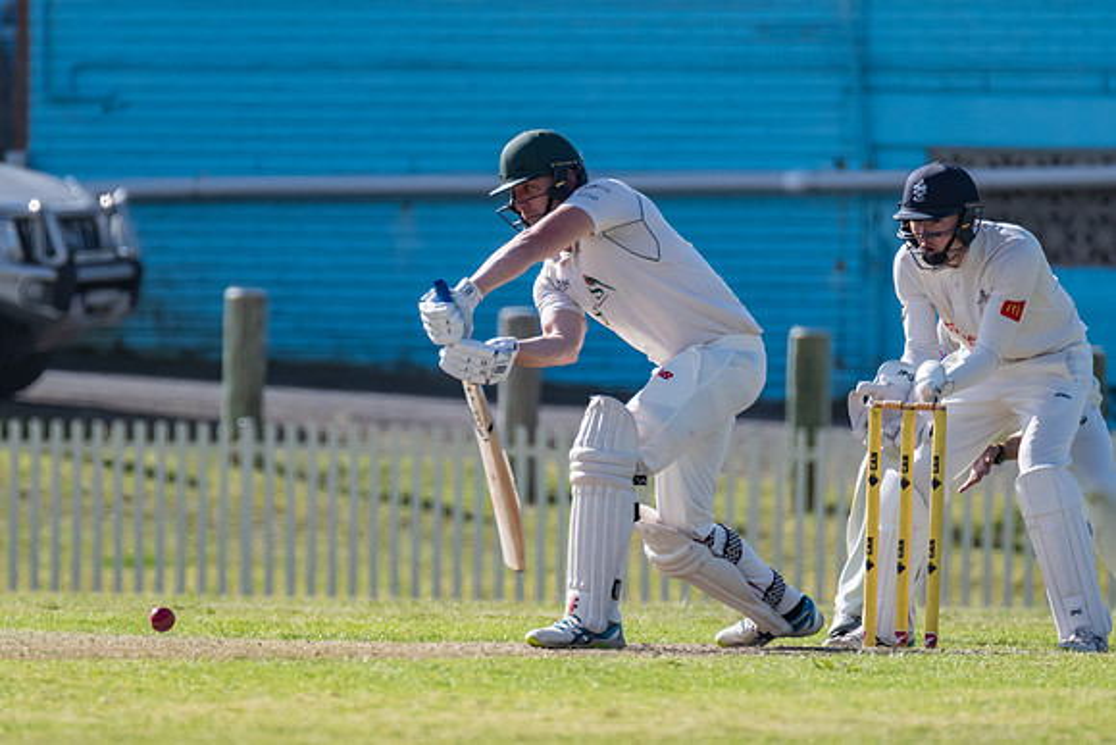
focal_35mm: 947
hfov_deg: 2.2
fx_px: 29362
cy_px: 344
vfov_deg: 1.5
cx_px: 495
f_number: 7.1
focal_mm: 550
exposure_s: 1/2500
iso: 800
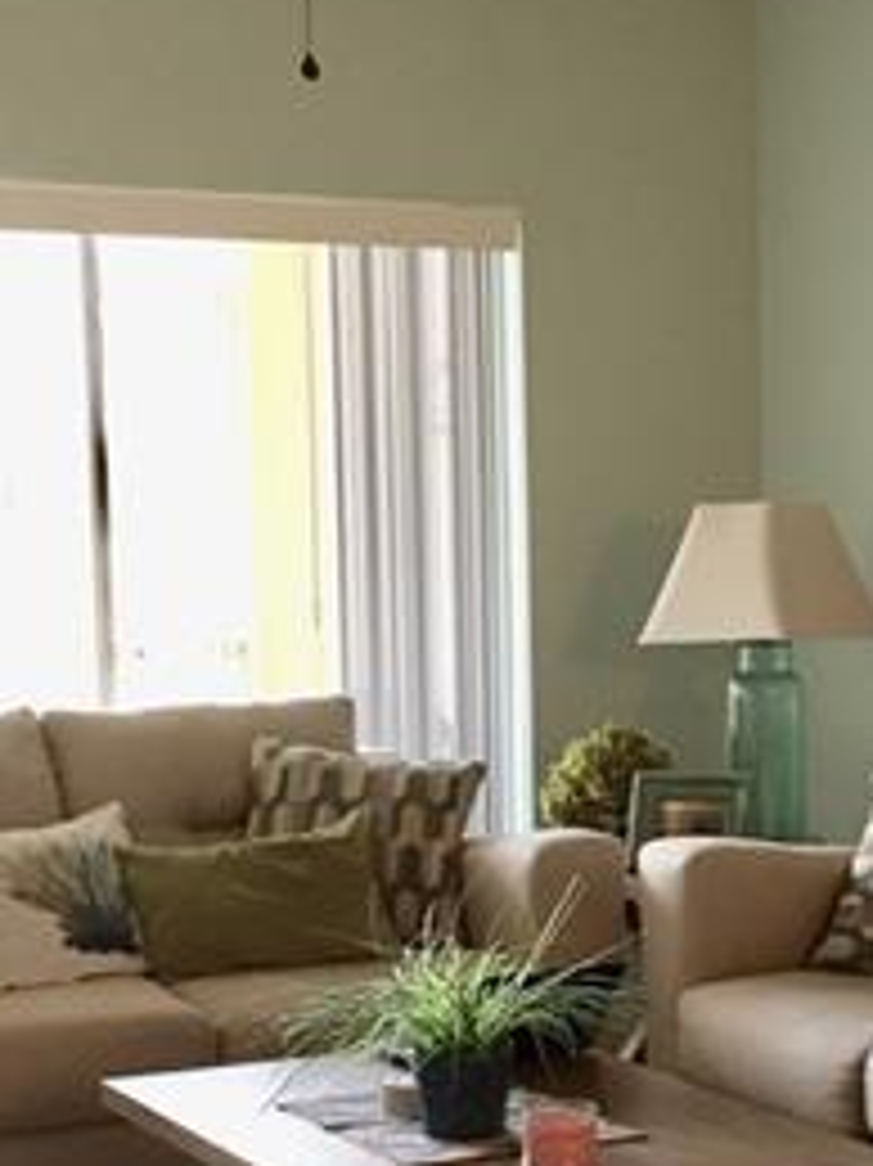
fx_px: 2894
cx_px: 828
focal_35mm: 86
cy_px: 869
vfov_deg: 22.6
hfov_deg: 16.9
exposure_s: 1/30
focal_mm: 4.15
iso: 64
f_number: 2.2
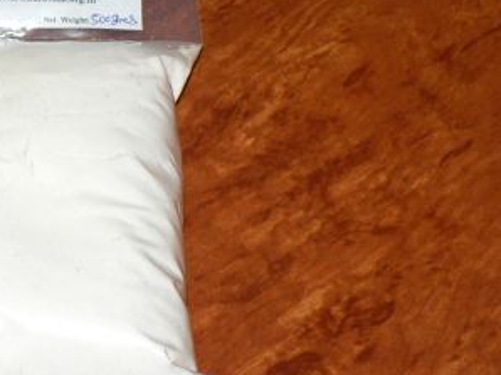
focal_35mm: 150
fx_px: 2169
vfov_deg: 9.9
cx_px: -11
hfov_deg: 13.0
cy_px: 101
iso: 200
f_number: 3.2
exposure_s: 1/60
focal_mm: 11.2
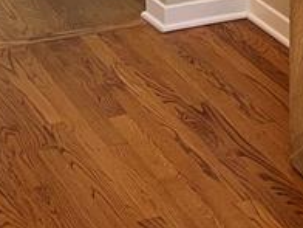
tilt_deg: -10.4
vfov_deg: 10.1
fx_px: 1190
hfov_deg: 14.5
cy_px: -216
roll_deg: +0.0
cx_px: 201
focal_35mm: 136
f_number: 1.5
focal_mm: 5.7
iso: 100
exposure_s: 1/60
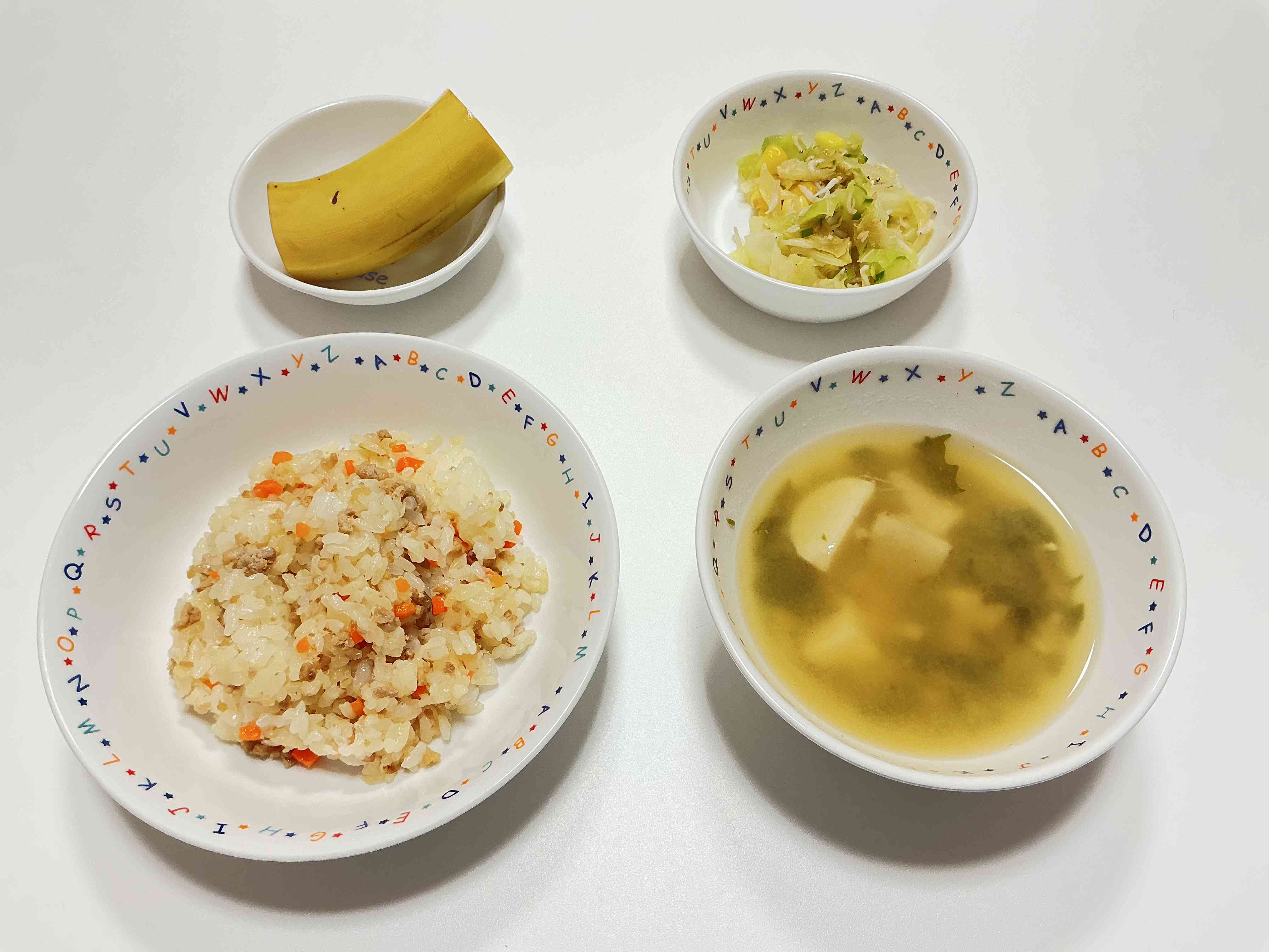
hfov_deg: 61.7
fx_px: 1063
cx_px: 634
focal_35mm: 29
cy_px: 476
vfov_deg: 48.2
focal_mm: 3
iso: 50
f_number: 1.8
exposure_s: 1/60
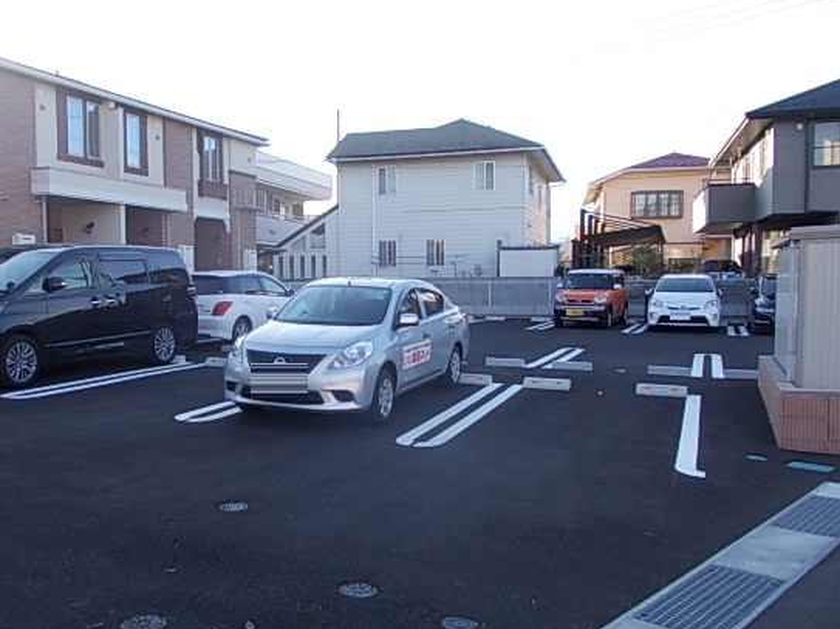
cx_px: 347
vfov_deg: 42.9
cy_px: 338
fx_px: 801
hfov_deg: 55.1
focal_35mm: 33
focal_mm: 4
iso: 80
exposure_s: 1/250
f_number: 2.7
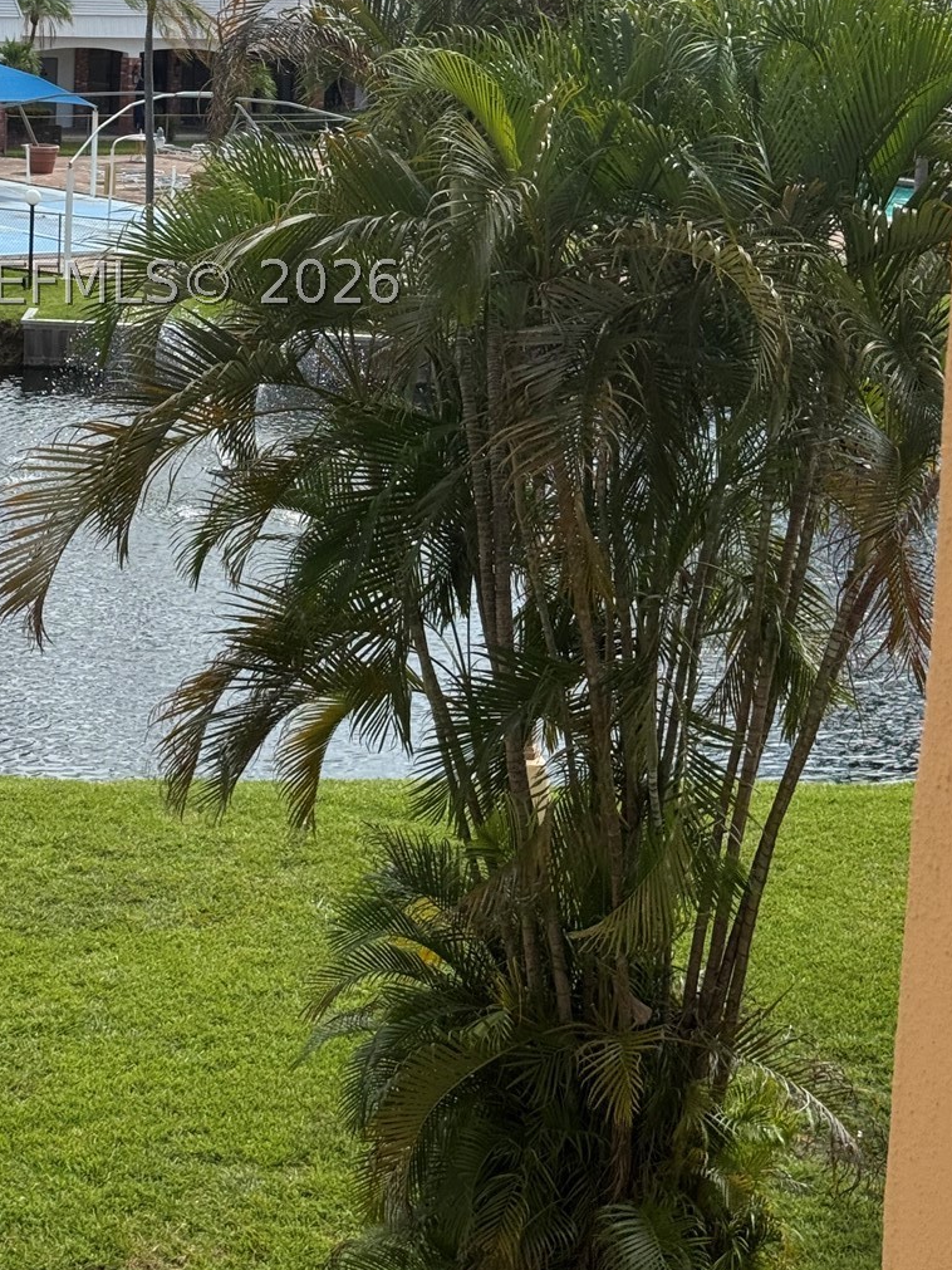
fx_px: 2787
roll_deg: -2.4
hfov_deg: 19.3
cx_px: 327
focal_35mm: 76
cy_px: 283
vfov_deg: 25.3
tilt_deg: -7.4
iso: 64
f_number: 1.78
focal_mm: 6.76
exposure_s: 1/5848
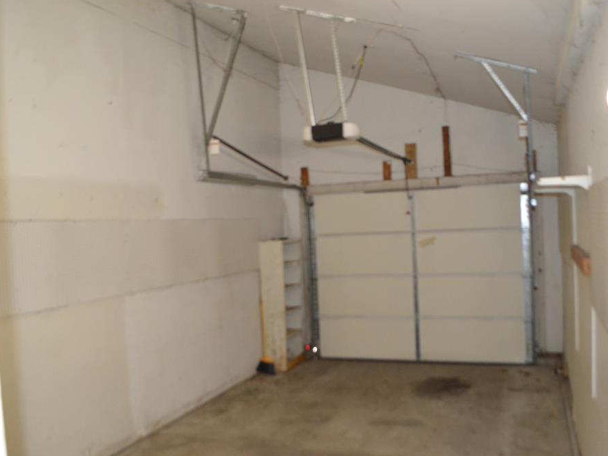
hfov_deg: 59.9
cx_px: 333
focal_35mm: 30
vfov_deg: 46.8
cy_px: 225
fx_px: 527
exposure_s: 1/60
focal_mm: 18
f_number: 3.5
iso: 1600
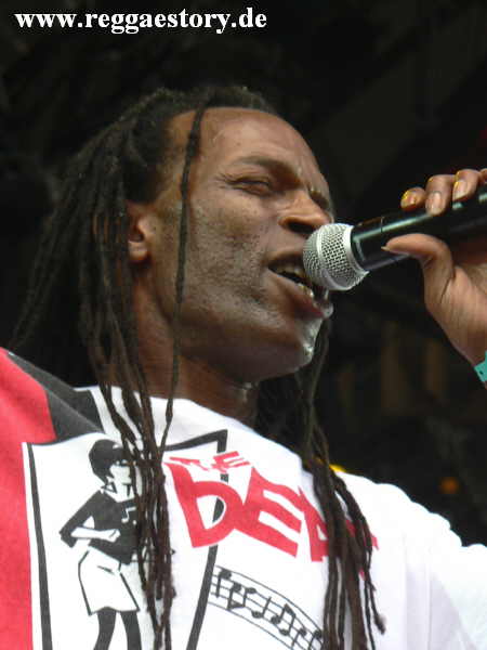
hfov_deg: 5.8
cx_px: 244
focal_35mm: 257
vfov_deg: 7.7
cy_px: 325
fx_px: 4821
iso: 64
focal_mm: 44
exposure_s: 1/200
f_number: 4
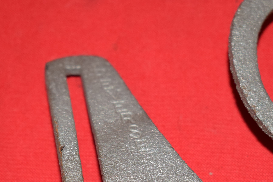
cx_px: 137
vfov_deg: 11.6
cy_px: 157
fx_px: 894
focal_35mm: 118
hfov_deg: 17.4
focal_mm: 45
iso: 640
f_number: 5
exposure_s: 1/125
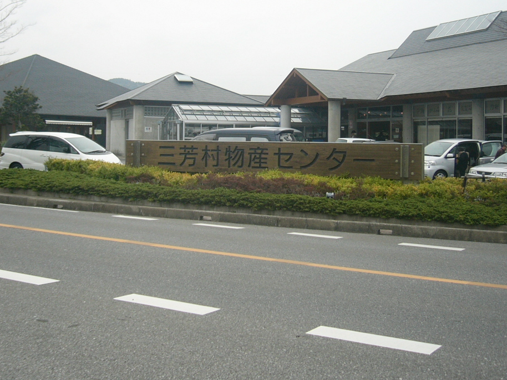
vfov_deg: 29.4
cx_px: 216
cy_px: 115
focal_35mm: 49
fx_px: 718
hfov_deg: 38.8
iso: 50
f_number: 2.8
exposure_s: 1/200
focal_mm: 5.8
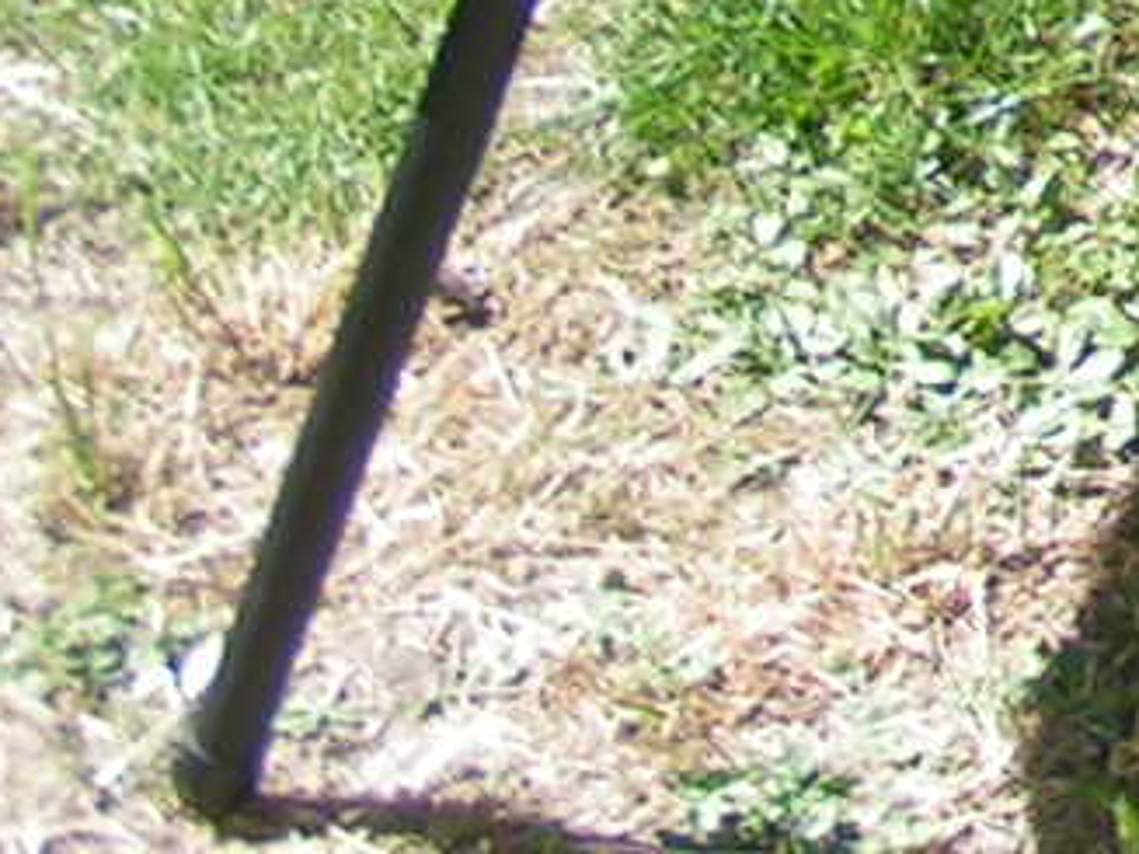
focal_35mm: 186
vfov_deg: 7.6
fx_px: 6118
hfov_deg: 9.6
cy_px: -959
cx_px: 2546
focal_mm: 5.8
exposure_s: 1/400
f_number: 2.8
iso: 50
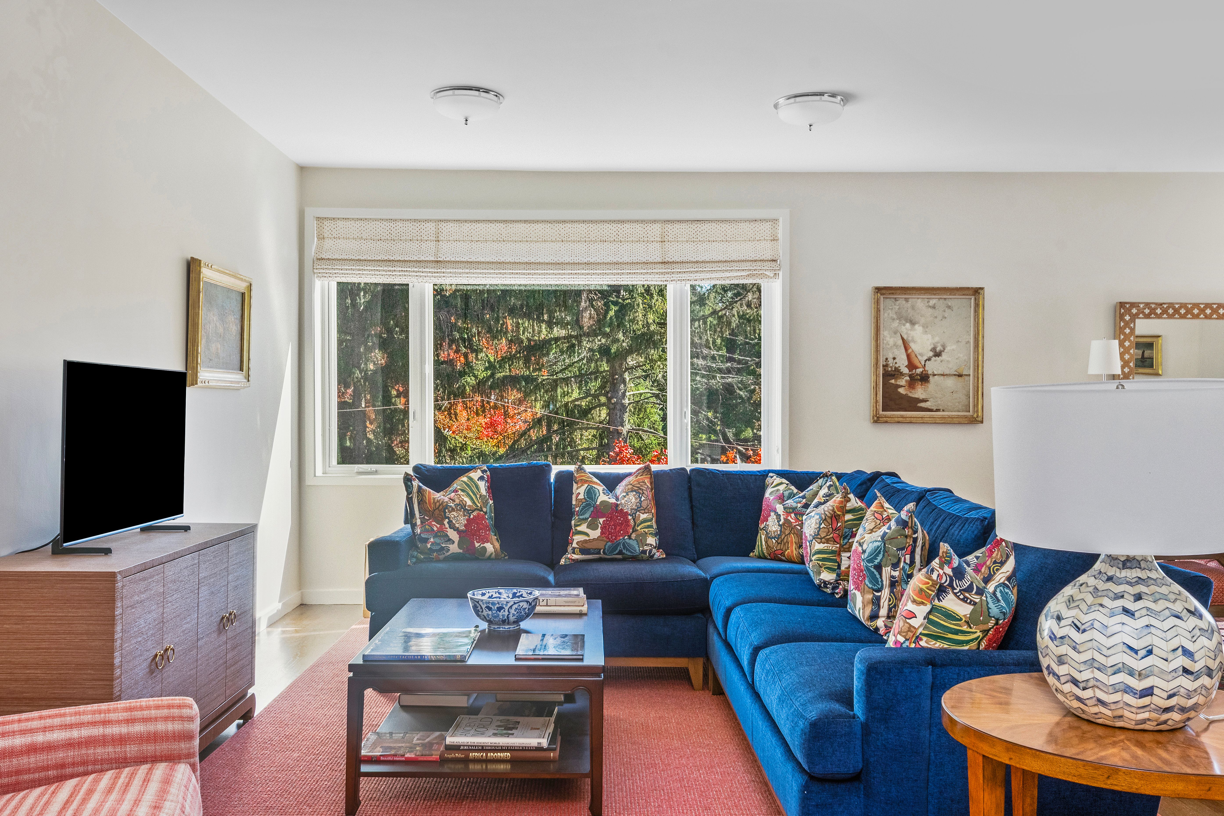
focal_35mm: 30
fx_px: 1020
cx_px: 612
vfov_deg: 43.6
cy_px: 408
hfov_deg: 61.9
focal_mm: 20
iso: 400
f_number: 10
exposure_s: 1/1250
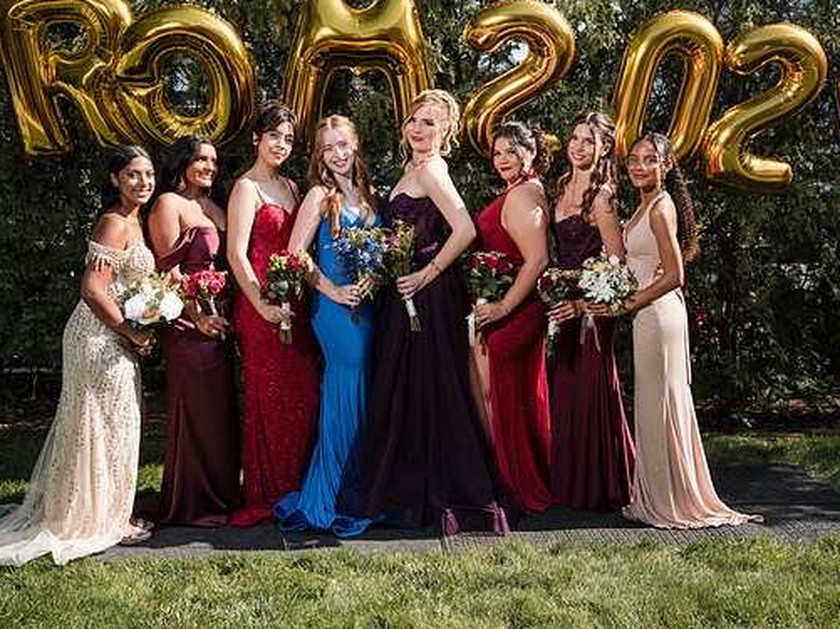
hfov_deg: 47.9
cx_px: 404
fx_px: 946
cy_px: 306
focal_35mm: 39
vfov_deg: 36.8
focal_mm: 35
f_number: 5.6
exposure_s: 1/250
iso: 100
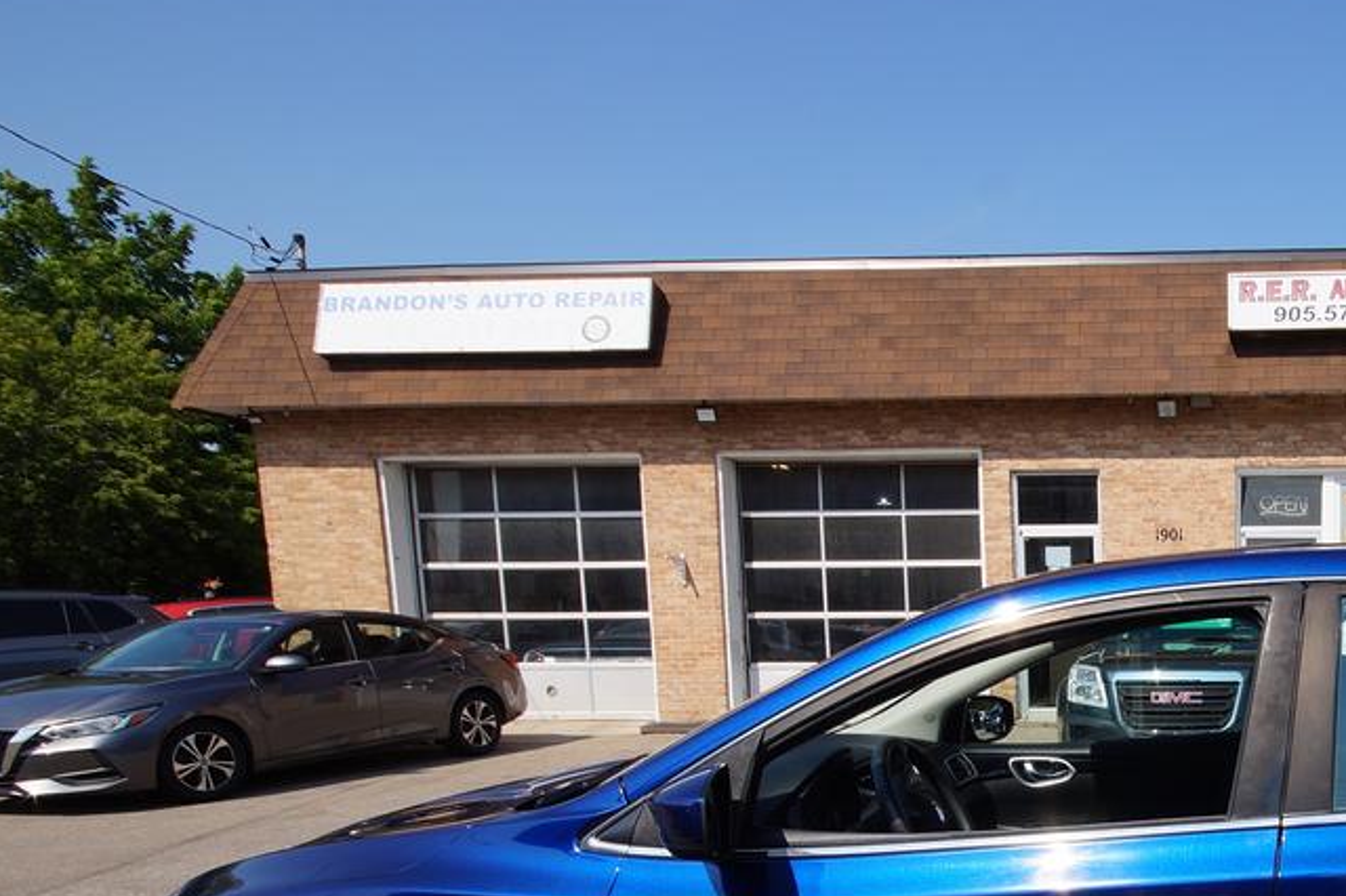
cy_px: 799
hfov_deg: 53.7
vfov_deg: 40.4
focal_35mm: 30
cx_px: 1224
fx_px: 1121
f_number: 10
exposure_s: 1/160
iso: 100
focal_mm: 10
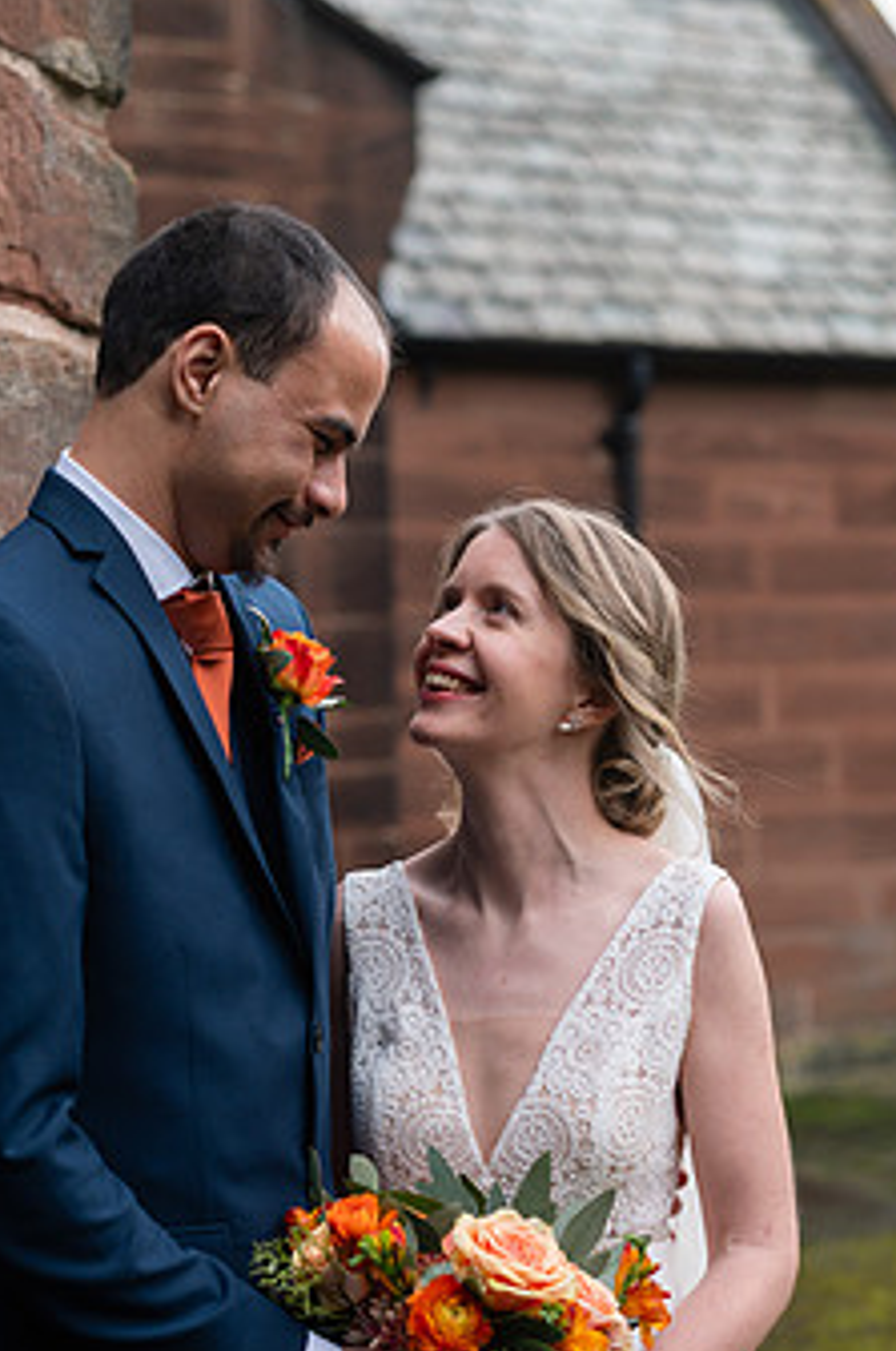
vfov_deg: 30.1
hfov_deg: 20.2
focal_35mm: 67
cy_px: 768
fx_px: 2509
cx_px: 400
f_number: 2.8
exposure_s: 1/640
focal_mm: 50
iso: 400
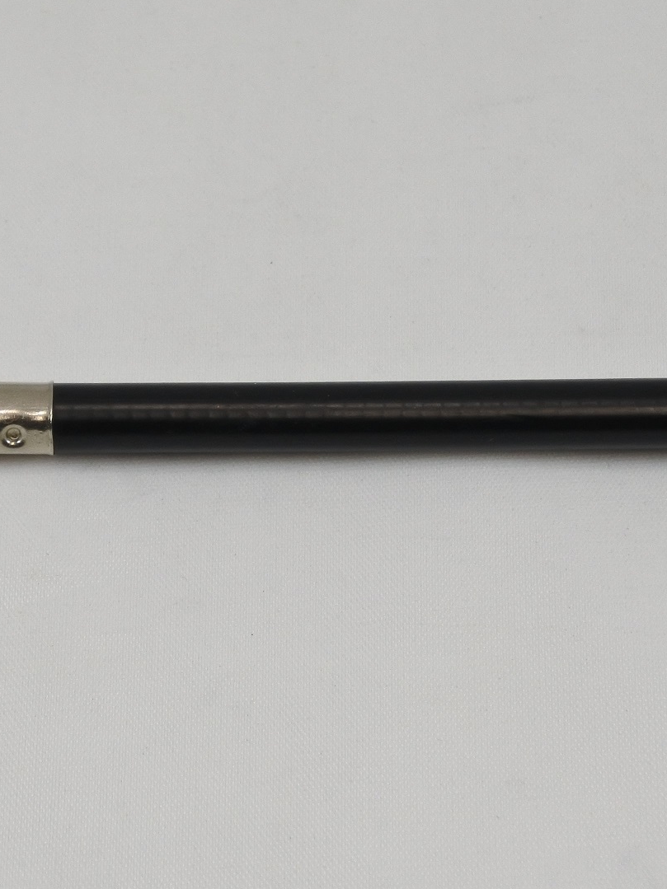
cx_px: 240
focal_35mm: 118
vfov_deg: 16.7
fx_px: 3032
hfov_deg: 12.5
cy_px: 443
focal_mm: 30
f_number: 5.6
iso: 400
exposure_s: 1/125
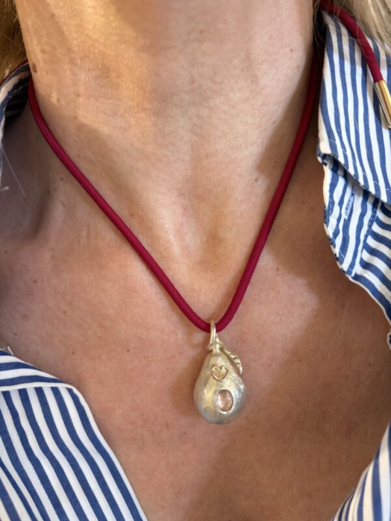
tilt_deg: -12.8
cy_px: 260
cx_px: 196
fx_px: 392
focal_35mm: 26
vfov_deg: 67.3
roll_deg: +4.9
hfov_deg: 53.1
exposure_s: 1/50
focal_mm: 5.96
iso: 250
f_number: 1.6
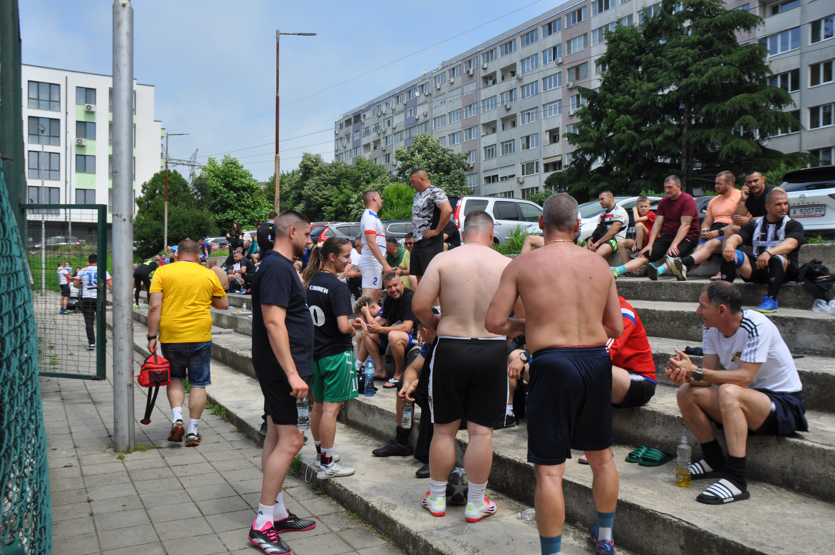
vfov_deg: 43.5
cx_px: 418
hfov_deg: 62.0
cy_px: 278
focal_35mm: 30
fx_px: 695
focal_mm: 20
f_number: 9
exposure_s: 1/320
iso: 200
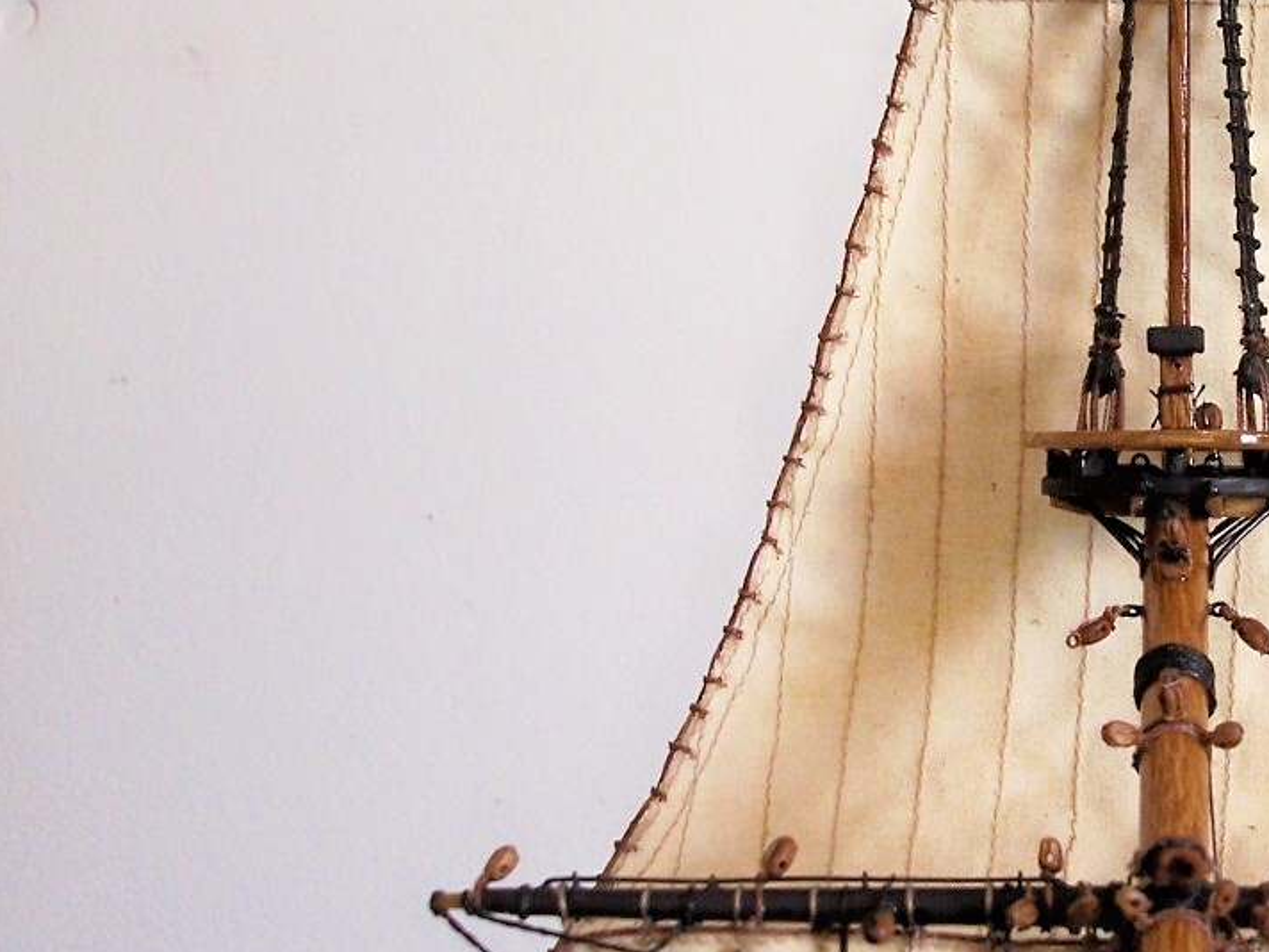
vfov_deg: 17.9
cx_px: 1183
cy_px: 283
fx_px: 3006
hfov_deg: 23.1
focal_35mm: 82
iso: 100
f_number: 3.4
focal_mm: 8
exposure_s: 1/60
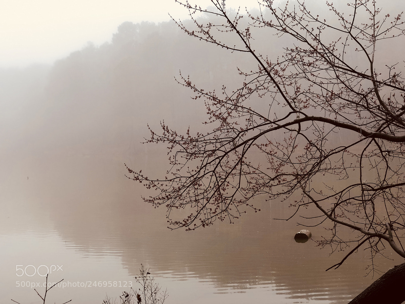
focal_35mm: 57
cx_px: 202
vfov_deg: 25.7
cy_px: 152
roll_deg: +2.7
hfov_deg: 33.8
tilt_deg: -1.5
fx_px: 667
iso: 25
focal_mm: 6.6
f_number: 2.8
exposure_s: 1/120
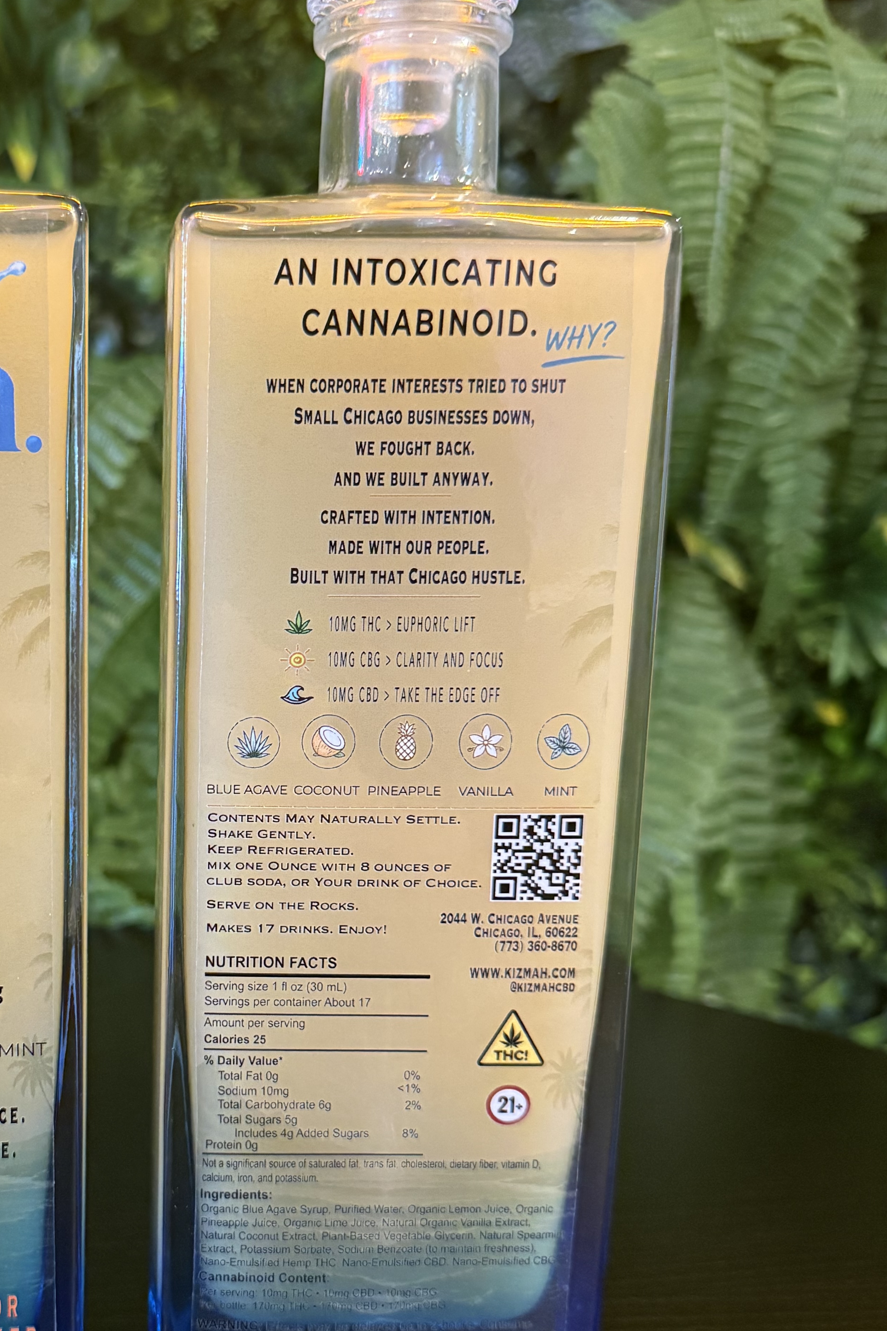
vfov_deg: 50.6
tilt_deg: -9.7
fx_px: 1404
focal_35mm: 38
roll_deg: -1.2
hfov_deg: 33.6
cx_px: 134
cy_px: 725
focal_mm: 6.76
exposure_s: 1/60
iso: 500
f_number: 1.78
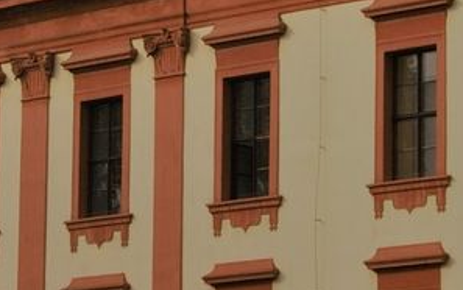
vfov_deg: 6.3
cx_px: 210
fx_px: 2616
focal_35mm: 207
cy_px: 97
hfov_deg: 10.1
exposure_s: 1/180
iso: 200
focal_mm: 31
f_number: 16
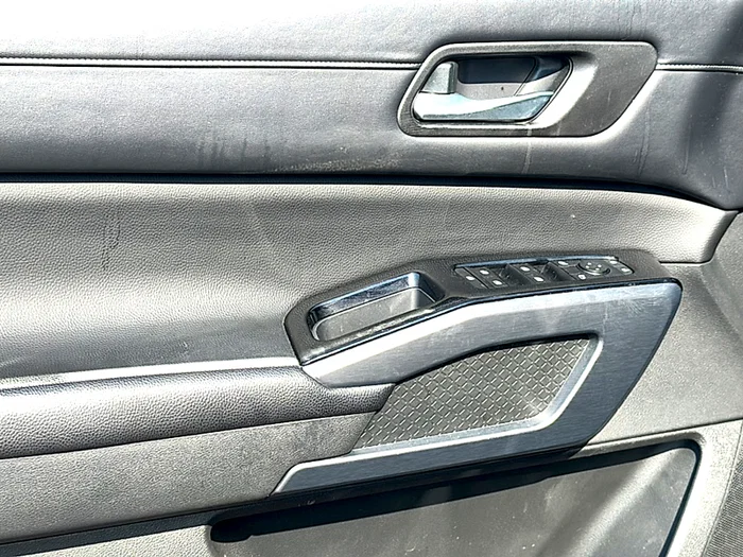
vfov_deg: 29.1
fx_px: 1073
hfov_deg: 38.2
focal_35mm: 50
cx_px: 372
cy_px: 278
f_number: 1.78
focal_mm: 6.86
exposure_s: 1/824
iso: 64
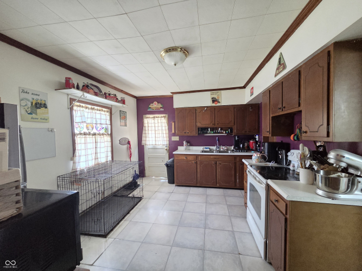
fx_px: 136
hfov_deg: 106.2
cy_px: 136
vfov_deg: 89.9
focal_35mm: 13
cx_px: 181
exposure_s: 1/60
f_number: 2.2
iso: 1000
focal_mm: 2.2
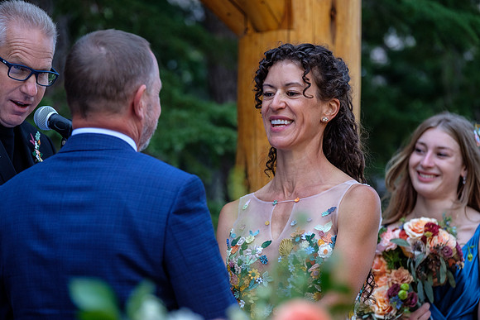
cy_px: 160
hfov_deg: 11.1
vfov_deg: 7.4
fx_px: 2480
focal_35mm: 186
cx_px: 240
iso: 1000
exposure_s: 1/160
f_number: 3.6
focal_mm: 124.3
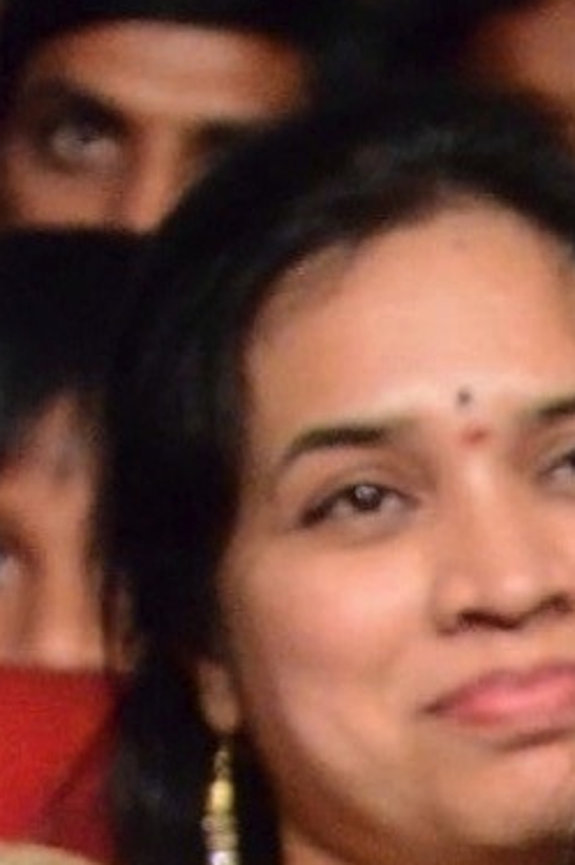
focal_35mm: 507
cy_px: 1927
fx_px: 12180
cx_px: 1268
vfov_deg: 4.0
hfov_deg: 2.7
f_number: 5.6
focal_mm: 70
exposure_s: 1/125
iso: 8000
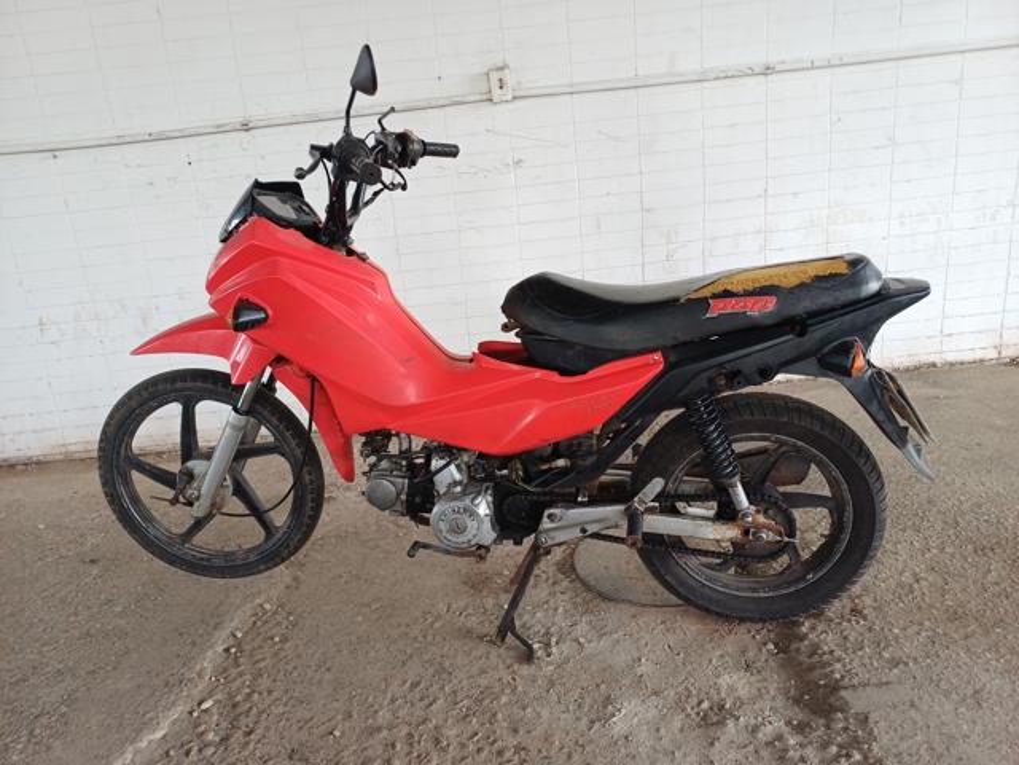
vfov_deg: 54.9
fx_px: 736
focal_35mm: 25
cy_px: 382
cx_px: 510
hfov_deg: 69.4
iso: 125
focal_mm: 4.65
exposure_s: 1/60
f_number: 1.8
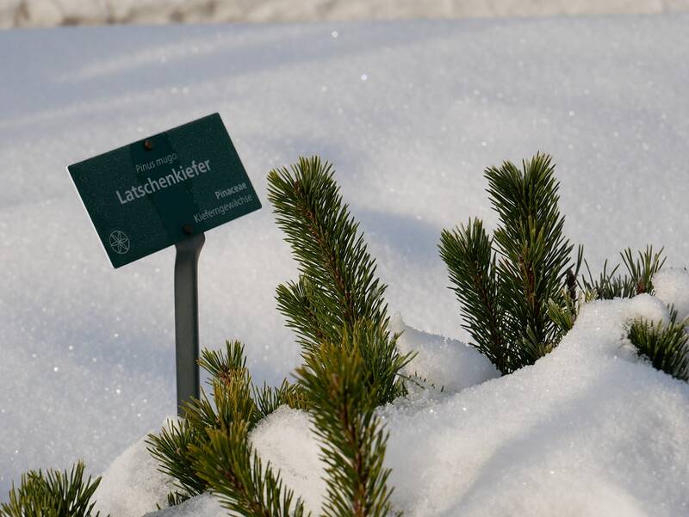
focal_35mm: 120
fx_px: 2390
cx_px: 344
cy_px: 258
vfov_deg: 12.4
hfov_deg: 16.4
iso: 200
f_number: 8
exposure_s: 1/500
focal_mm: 60
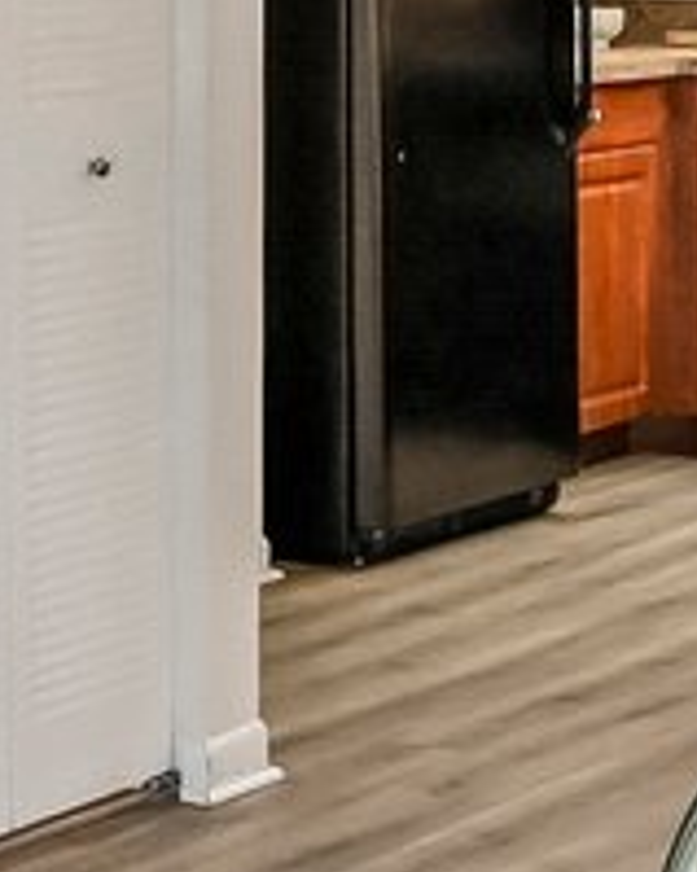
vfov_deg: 13.9
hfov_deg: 11.4
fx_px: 3484
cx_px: 368
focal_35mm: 135
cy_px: -134
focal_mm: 14
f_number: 8
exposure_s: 1/60
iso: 2500
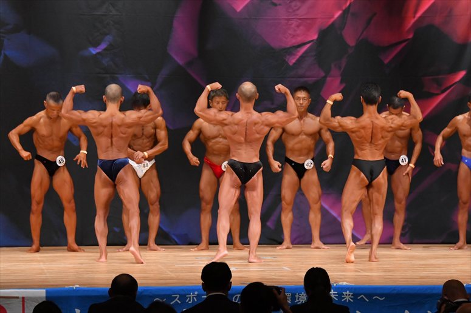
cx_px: 236
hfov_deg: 11.0
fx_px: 2445
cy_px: 156
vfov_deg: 7.3
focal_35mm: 187
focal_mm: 125
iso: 5000
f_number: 5.6
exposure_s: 1/400
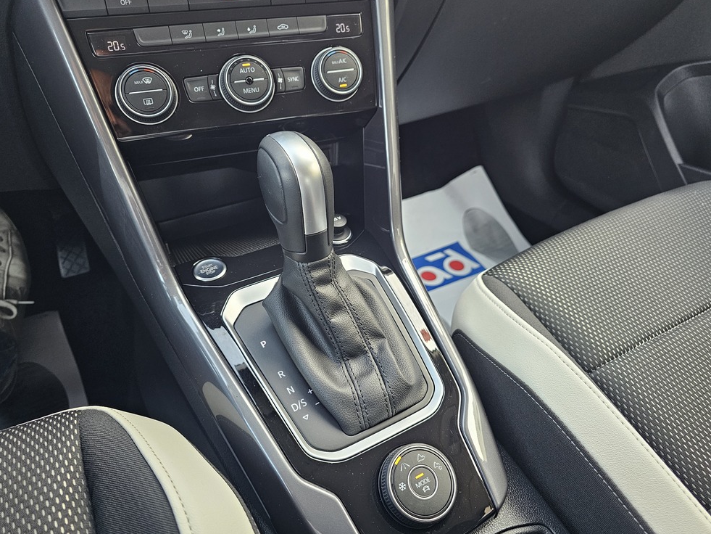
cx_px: 347
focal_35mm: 24
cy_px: 258
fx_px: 493
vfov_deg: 56.8
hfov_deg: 71.6
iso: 320
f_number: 1.7
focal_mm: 6.3
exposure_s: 1/170
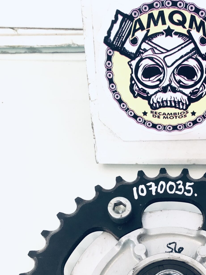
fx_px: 460
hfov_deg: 24.7
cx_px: 171
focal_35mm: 58
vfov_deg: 32.2
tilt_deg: -66.0
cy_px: 225
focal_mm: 3.99
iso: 100
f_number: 1.8
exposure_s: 1/13
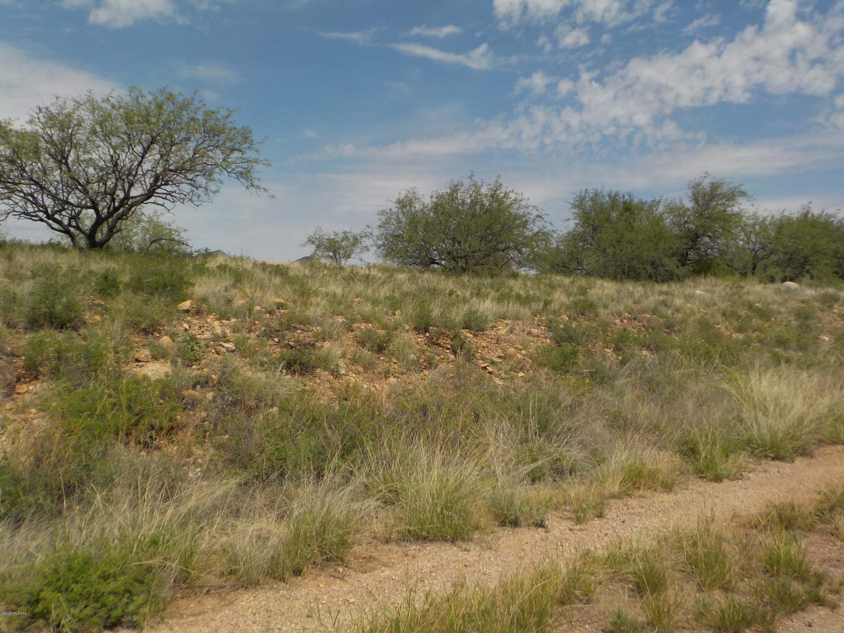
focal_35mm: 30
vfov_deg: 46.8
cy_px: 316
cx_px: 422
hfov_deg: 60.0
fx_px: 731
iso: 125
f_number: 6.6
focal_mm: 4.1
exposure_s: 1/640
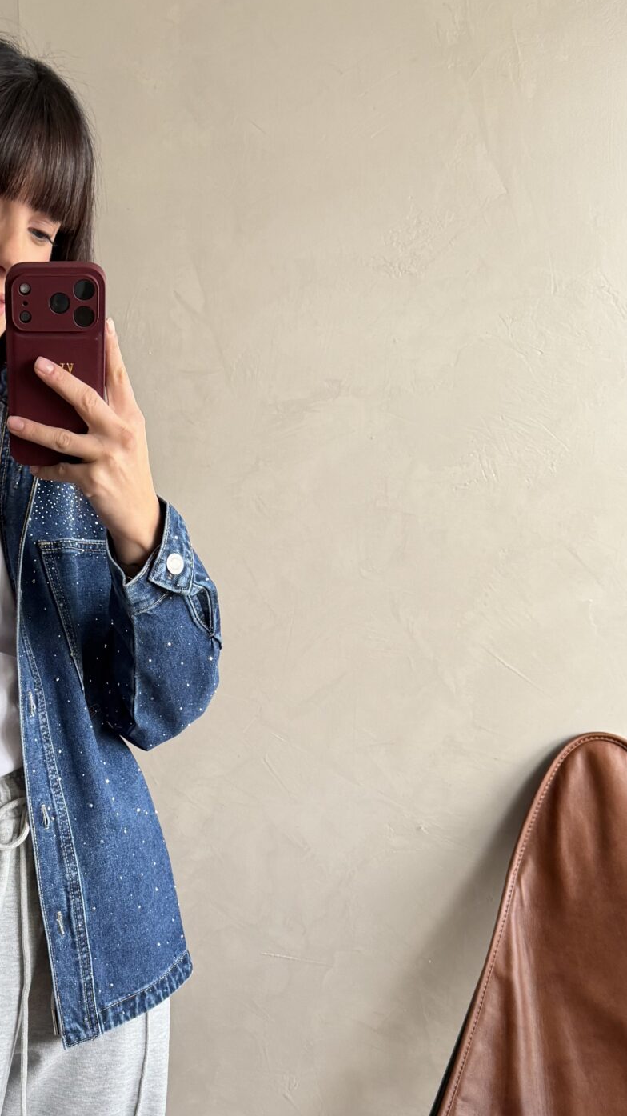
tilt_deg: -25.5
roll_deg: +2.4
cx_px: 19
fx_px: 1420
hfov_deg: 24.0
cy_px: 848
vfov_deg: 41.5
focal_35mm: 48
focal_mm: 6.76
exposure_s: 1/72
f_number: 1.78
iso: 200
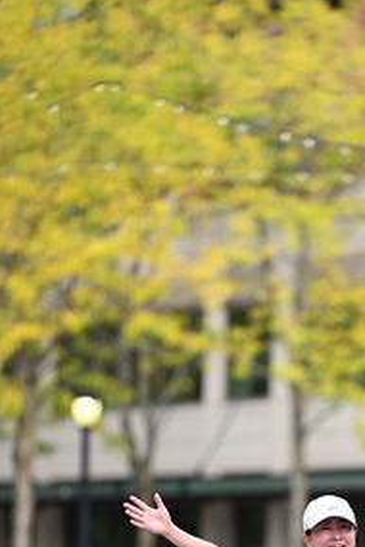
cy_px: 509
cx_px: 349
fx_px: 4836
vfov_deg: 6.5
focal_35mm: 318
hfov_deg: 4.3
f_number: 2.8
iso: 640
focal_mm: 165
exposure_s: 1/1600
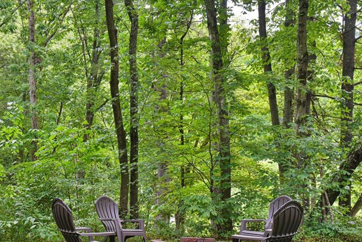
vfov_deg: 24.6
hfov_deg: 35.9
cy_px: 145
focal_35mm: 55
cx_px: 127
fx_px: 553
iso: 1600
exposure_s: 1/125
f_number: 5.6
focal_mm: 38
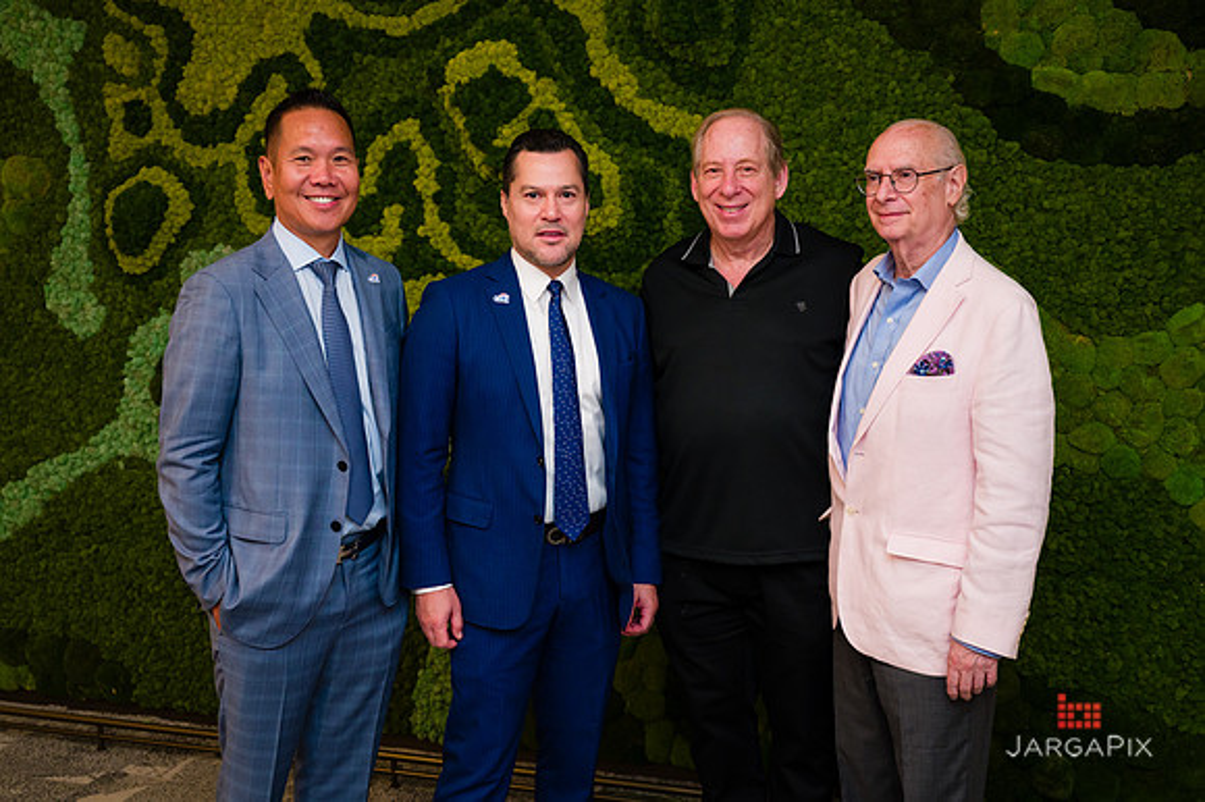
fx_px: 1329
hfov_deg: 48.8
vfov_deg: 33.6
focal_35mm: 40
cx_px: 603
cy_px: 389
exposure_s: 1/200
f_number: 3.2
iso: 1000
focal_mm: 38
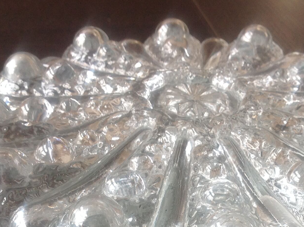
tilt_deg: -38.1
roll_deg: -2.2
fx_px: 640
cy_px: 231
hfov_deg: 26.6
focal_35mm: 73
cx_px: 193
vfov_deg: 19.5
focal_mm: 4.28
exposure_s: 1/120
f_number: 2.4
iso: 50
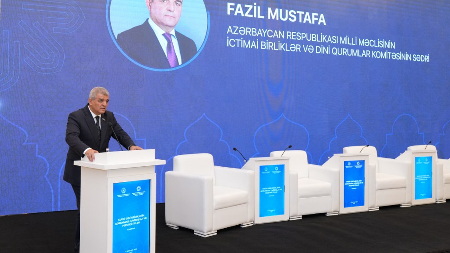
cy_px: 104
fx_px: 454
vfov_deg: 31.1
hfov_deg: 52.8
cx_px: 225
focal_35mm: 38
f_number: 3.5
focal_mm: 24
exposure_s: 1/160
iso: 2500
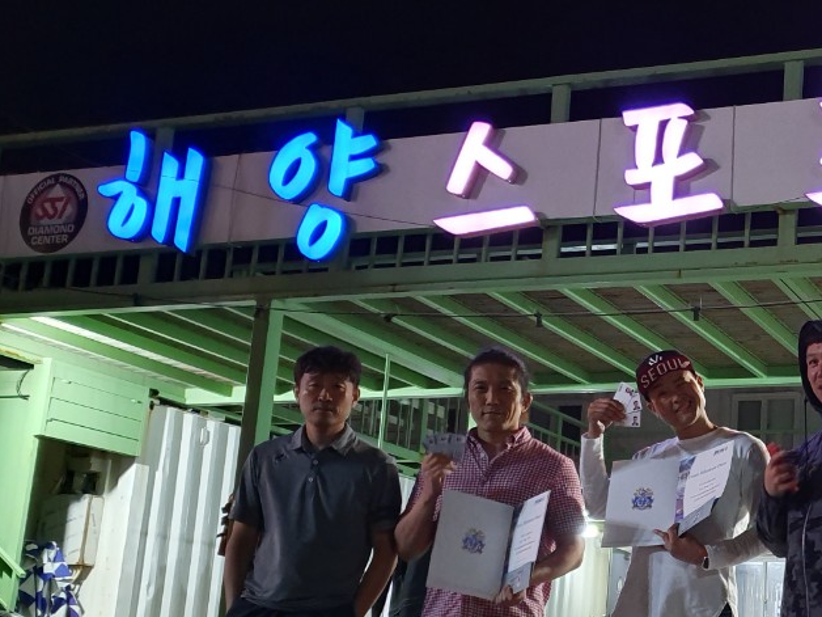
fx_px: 1259
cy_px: 440
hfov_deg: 33.0
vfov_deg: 27.3
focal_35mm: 53
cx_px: 832
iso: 200
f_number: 1.5
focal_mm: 4.32
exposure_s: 1/40
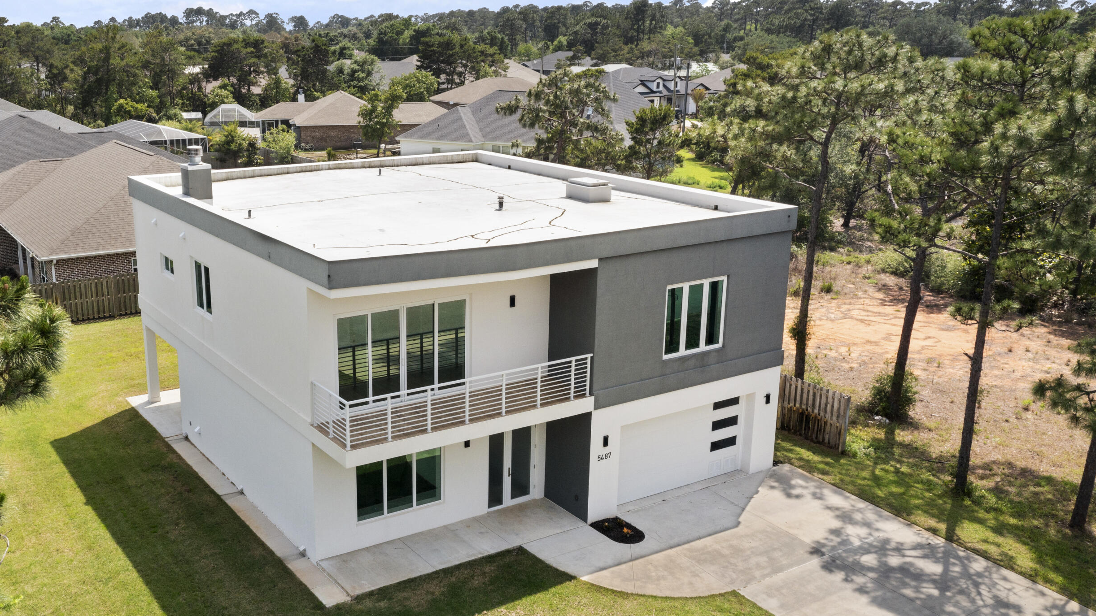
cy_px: 323
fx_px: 1046
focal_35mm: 36
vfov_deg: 32.8
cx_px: 438
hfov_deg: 54.9
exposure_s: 1/240
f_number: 6.3
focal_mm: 10.26
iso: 100
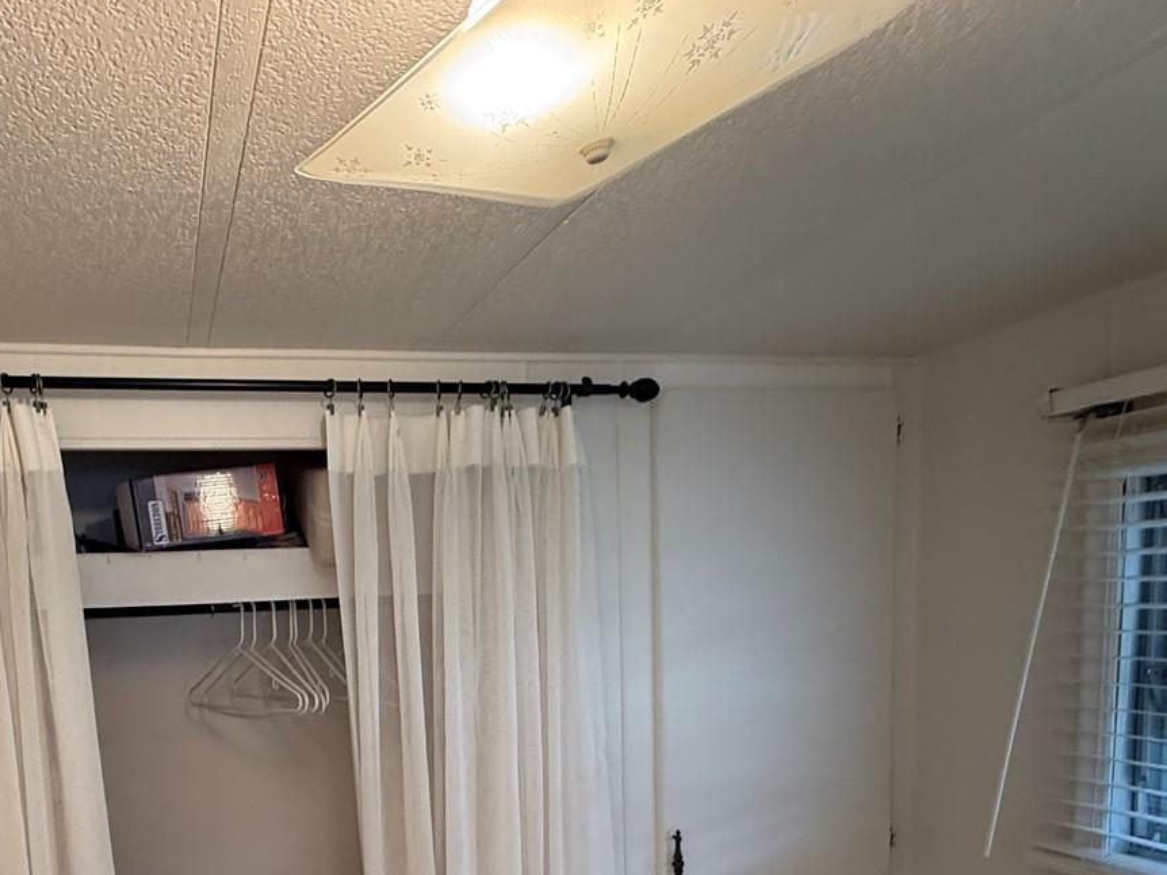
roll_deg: +3.0
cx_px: 355
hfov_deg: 64.9
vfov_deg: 49.6
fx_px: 876
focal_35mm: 26
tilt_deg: -5.6
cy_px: 712
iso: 250
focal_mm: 2.22
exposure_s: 1/60
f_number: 2.2
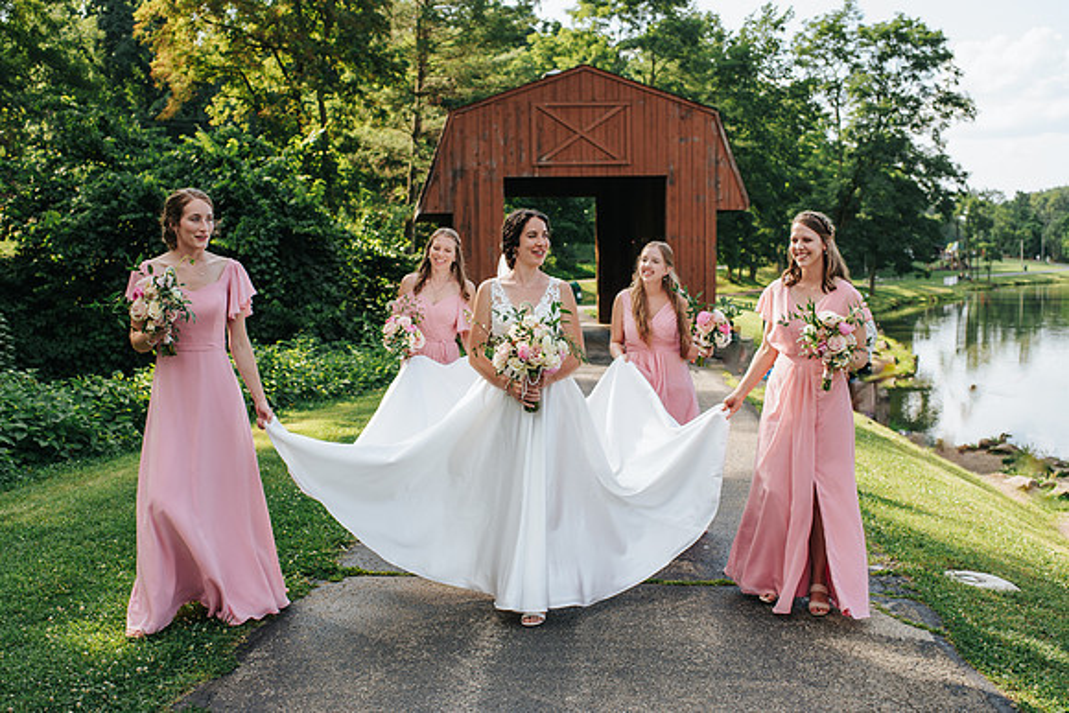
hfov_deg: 47.6
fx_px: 1213
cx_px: 528
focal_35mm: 41
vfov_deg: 32.8
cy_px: 371
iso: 100
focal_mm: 35
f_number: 3.2
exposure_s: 1/400
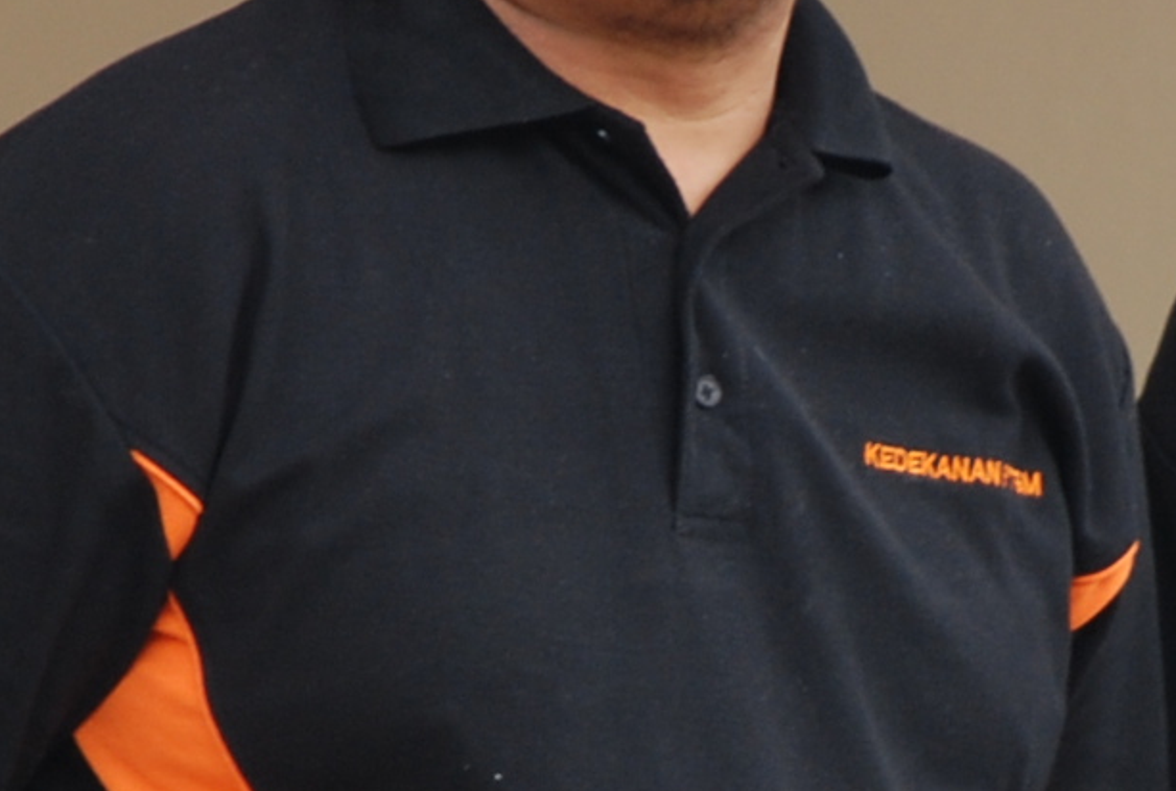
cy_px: 703
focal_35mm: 956
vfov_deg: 1.4
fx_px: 31317
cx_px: 810
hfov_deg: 2.2
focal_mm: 135
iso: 200
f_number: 5.6
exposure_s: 1/100
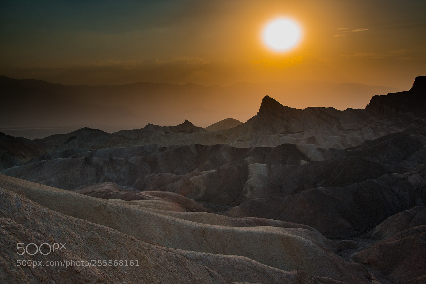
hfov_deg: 53.1
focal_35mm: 36
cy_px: 142
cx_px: 213
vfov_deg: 36.9
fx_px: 426
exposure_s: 1/800
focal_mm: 36
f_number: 14
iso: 400
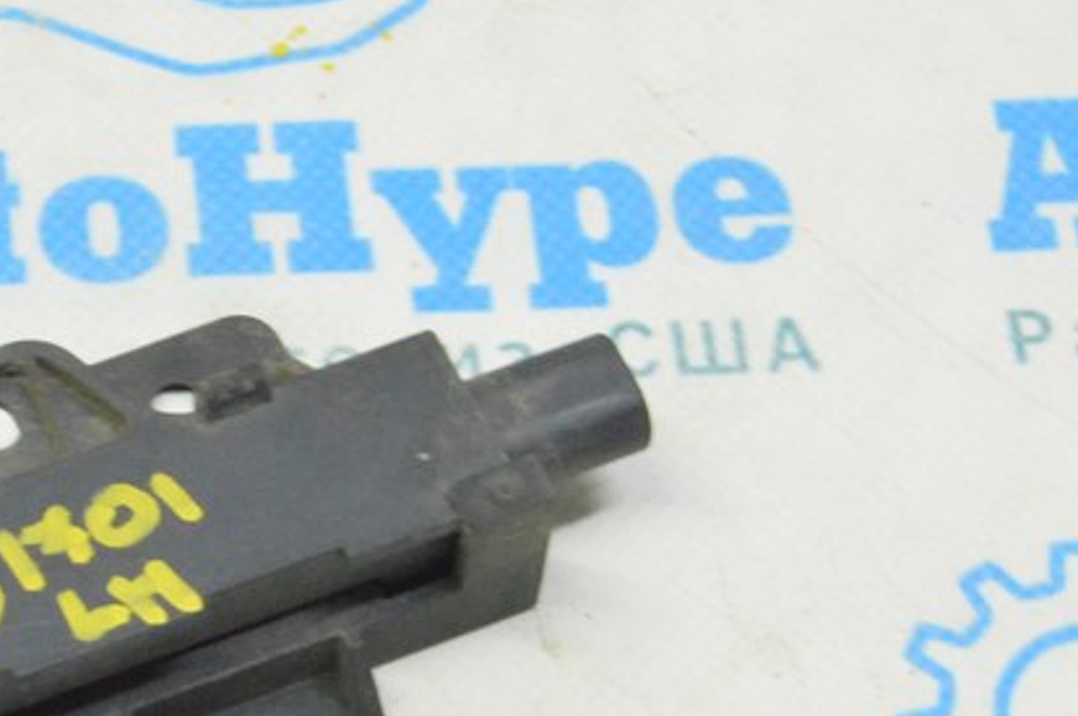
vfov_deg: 9.7
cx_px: -16
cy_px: 486
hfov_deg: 14.3
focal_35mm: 141
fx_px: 4217
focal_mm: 38
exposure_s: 1/20
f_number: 20
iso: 6400
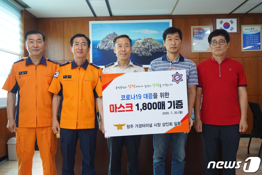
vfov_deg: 37.9
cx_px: 131
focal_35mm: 35
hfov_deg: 54.4
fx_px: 255
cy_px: 88
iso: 2500
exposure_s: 1/125
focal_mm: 35
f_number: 5.6
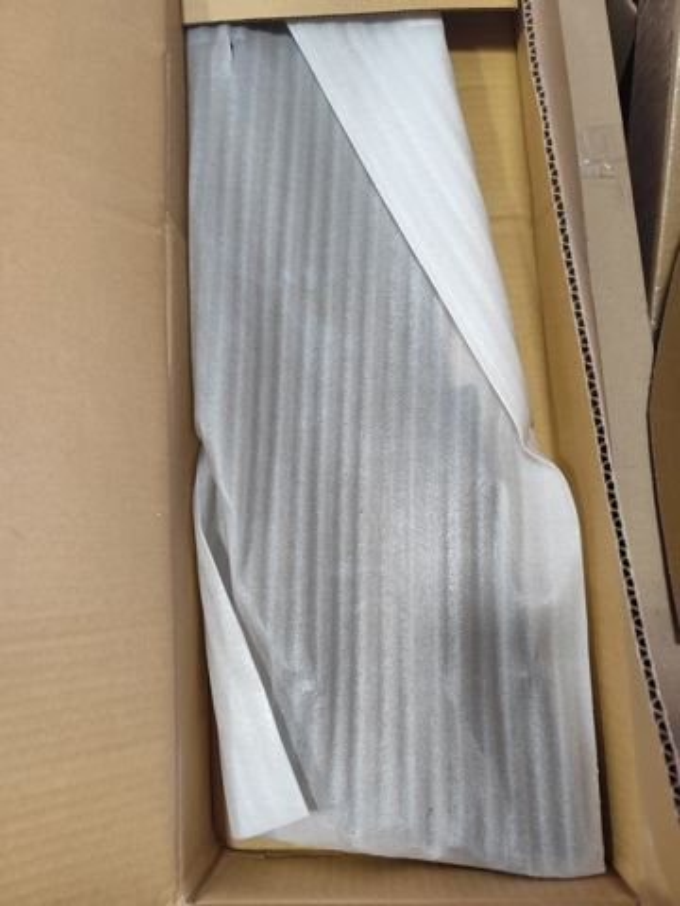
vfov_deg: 73.9
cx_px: 340
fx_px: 602
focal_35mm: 23
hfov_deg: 58.9
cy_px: 453
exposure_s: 1/50
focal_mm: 6.19
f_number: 1.65
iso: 640
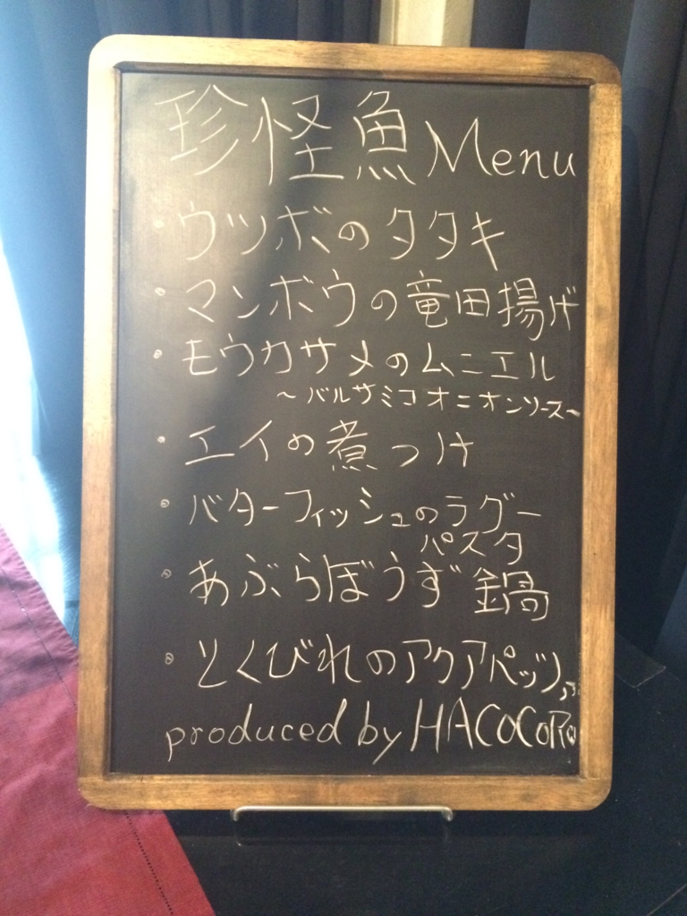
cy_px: 458
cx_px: 344
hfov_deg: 48.2
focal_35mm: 29
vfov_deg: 61.7
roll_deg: -1.4
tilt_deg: -27.2
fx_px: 767
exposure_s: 1/17
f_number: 2.2
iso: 800
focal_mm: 4.15
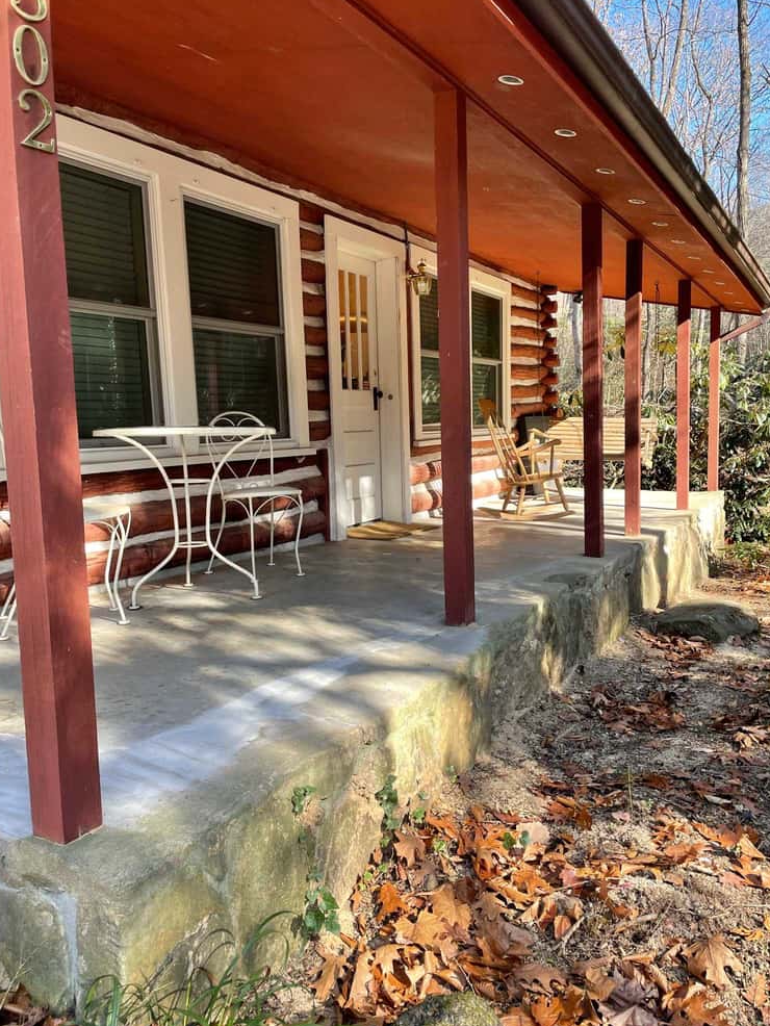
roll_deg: +1.6
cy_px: 508
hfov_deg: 51.4
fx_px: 800
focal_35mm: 27
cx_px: 391
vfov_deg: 65.3
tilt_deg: -5.6
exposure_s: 1/213
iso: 32
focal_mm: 4.2
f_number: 1.6
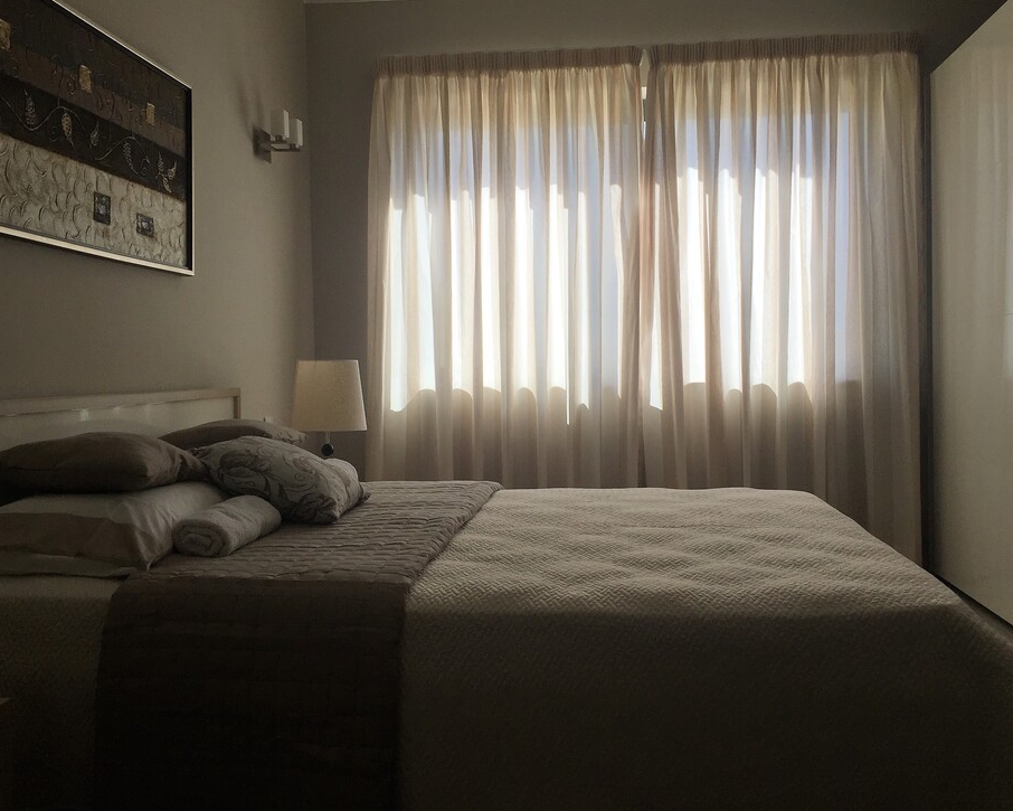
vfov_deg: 45.8
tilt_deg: -1.0
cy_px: 384
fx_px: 959
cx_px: 514
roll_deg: -0.2
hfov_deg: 55.7
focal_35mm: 32
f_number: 2.2
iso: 32
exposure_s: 1/842
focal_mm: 4.15
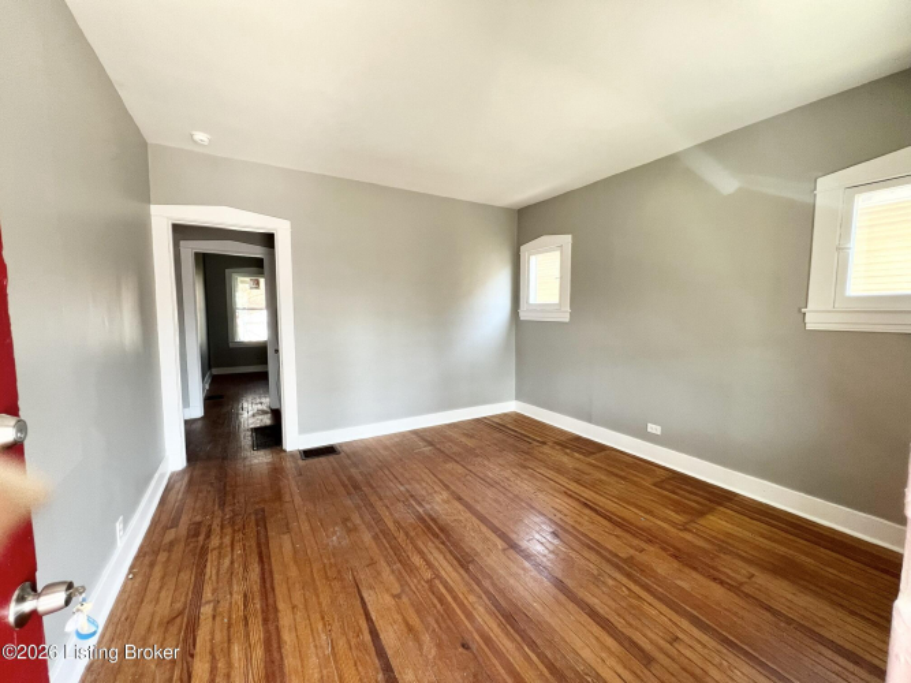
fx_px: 342
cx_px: 456
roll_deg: -0.1
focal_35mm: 13
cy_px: 342
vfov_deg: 89.9
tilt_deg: -5.1
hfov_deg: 106.2
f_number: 1.8
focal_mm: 1.57
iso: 125
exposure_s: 1/99
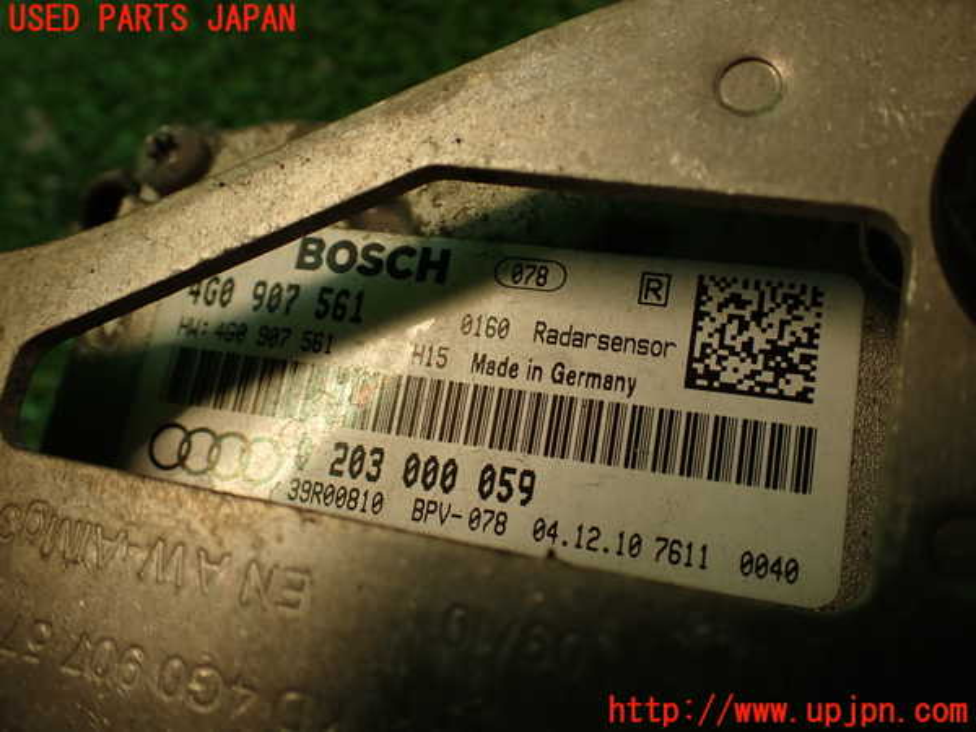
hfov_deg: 56.8
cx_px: 488
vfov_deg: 44.2
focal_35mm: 32
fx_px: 902
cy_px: 366
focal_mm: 5.79
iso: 100
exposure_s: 1/60
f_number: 2.4
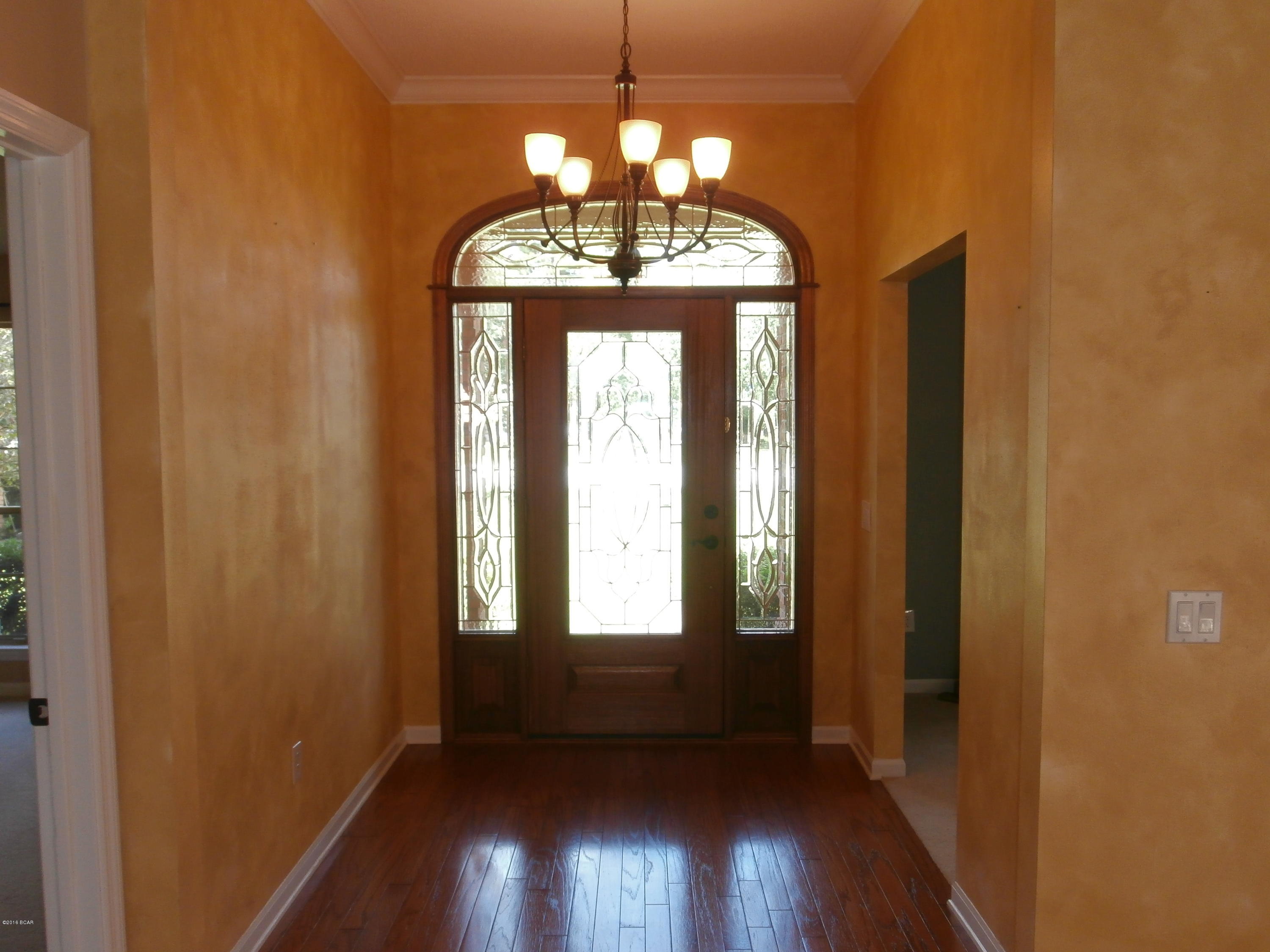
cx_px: 635
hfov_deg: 60.0
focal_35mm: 30
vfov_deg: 46.8
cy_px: 476
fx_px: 1101
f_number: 3.5
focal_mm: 5.36
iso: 200
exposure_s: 1/50
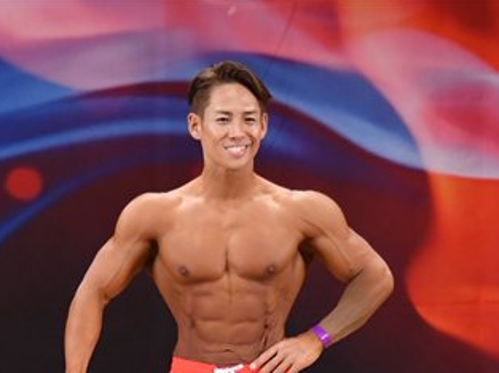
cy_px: 408
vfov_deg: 2.6
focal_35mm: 572
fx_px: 8236
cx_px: 305
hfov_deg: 3.5
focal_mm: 160
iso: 3200
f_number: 5.6
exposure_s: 1/400
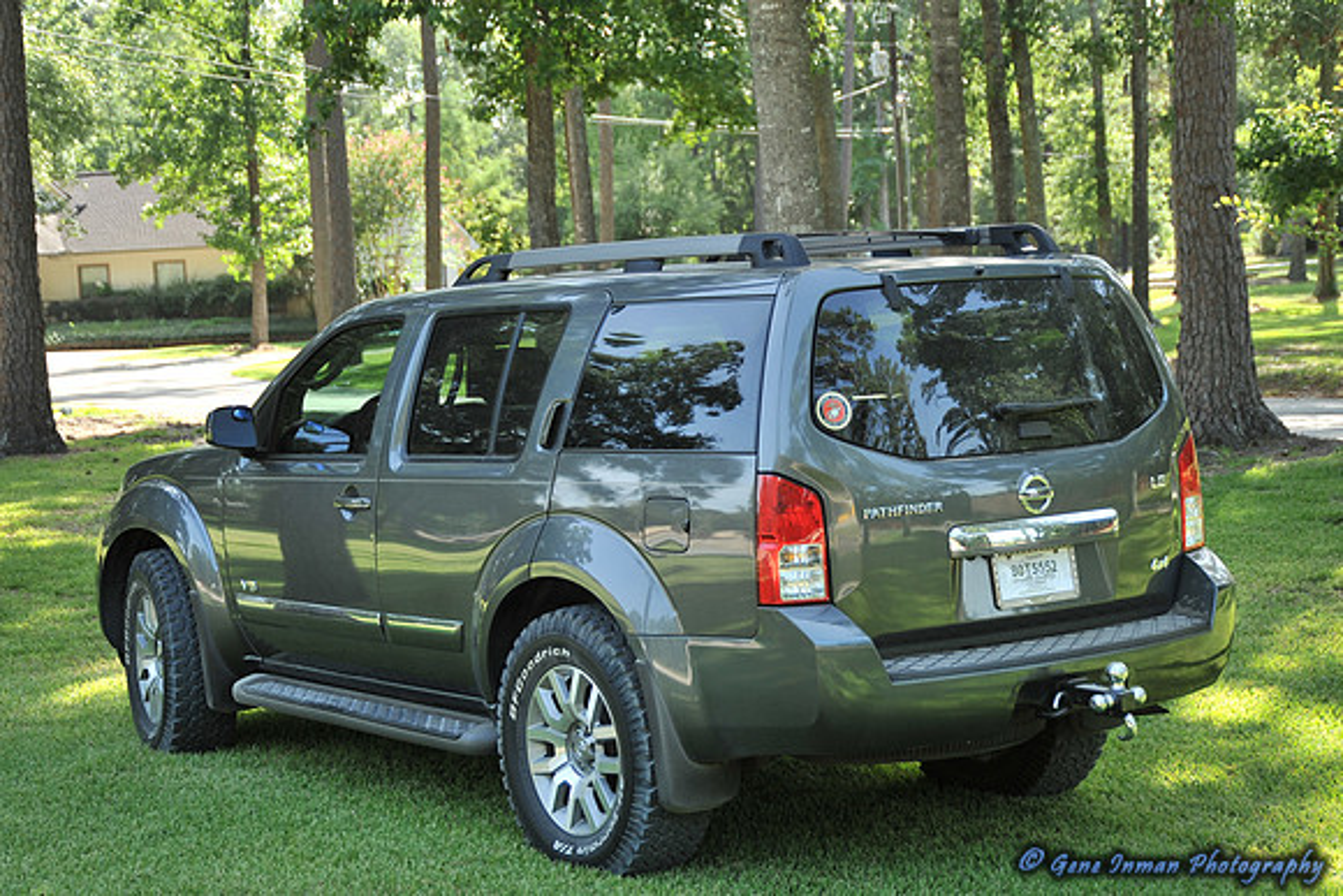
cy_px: 448
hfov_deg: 32.4
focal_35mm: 62
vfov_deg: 21.9
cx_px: 672
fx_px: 2313
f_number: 5.6
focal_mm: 62
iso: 200
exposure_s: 1/125
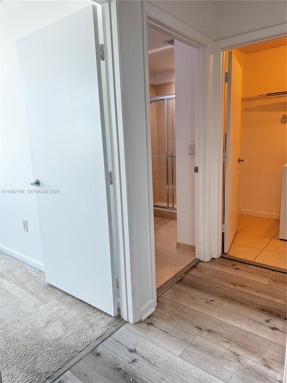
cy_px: 192
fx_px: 265
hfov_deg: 56.8
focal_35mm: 24
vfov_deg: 71.6
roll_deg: +2.4
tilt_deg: -12.5
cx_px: 144
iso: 200
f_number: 1.78
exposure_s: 1/60
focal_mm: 6.76
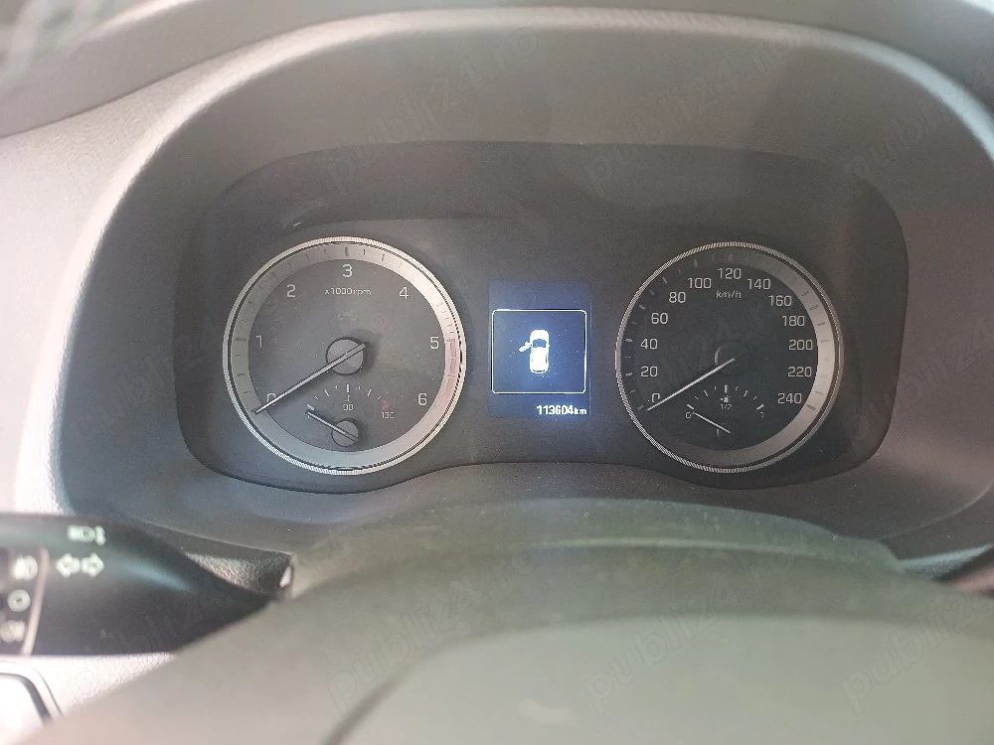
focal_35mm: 24
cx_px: 497
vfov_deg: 56.8
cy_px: 372
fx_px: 689
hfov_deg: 71.6
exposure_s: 1/33.3
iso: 1378
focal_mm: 5.89
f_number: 1.4
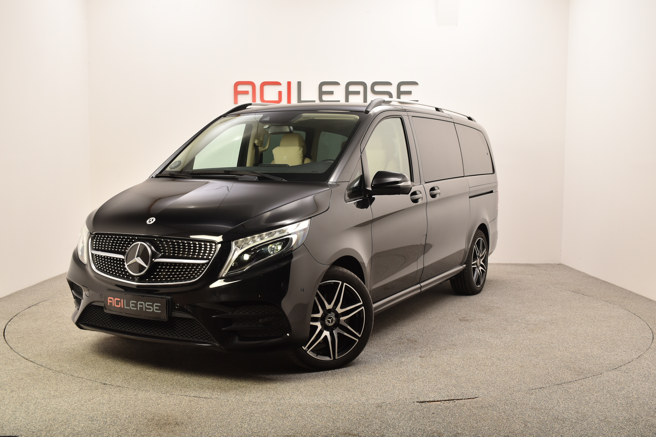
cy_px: 218
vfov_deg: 34.2
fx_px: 711
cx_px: 328
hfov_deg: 49.5
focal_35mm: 39
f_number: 7.1
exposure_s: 1/200
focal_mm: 26
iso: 100
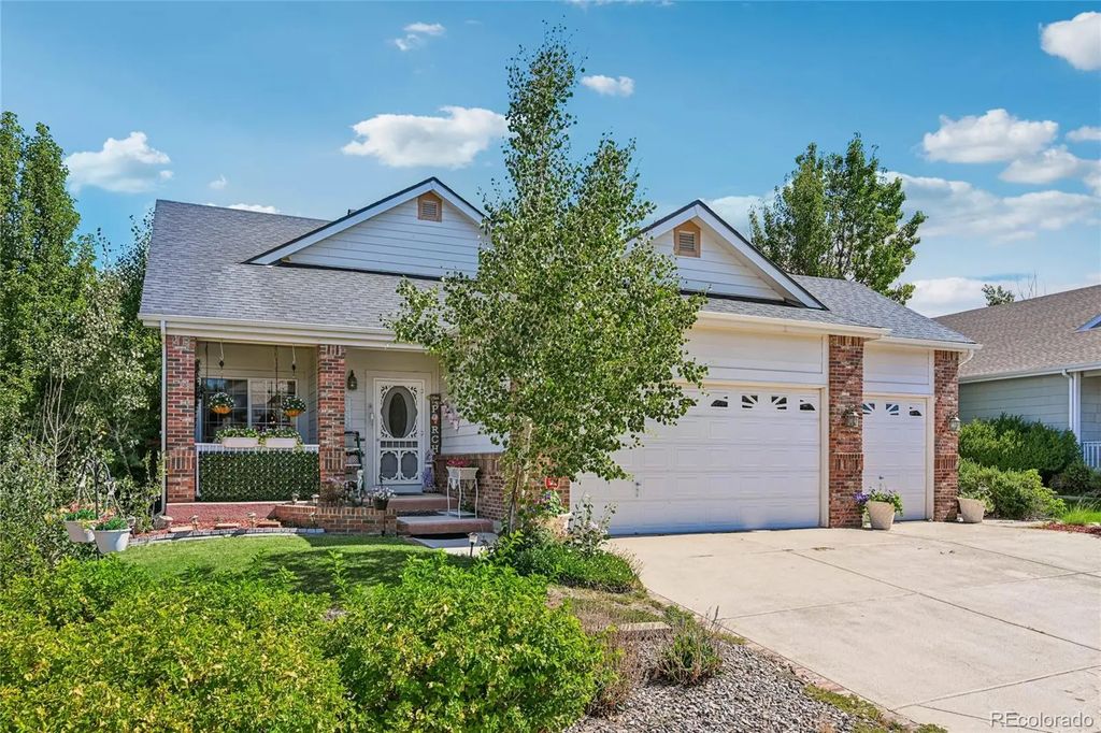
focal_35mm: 24
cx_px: 550
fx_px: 749
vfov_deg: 52.2
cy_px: 366
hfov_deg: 72.6
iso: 64
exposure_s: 1/40
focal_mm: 24.5
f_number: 10
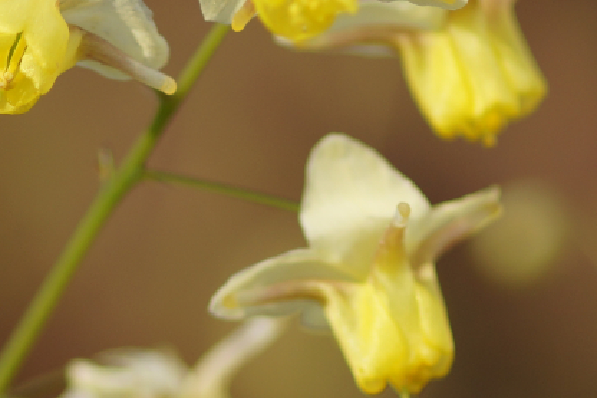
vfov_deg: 3.2
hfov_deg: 4.8
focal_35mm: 433
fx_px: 7177
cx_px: 283
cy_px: 101
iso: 100
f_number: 2.8
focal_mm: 100
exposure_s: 1/640
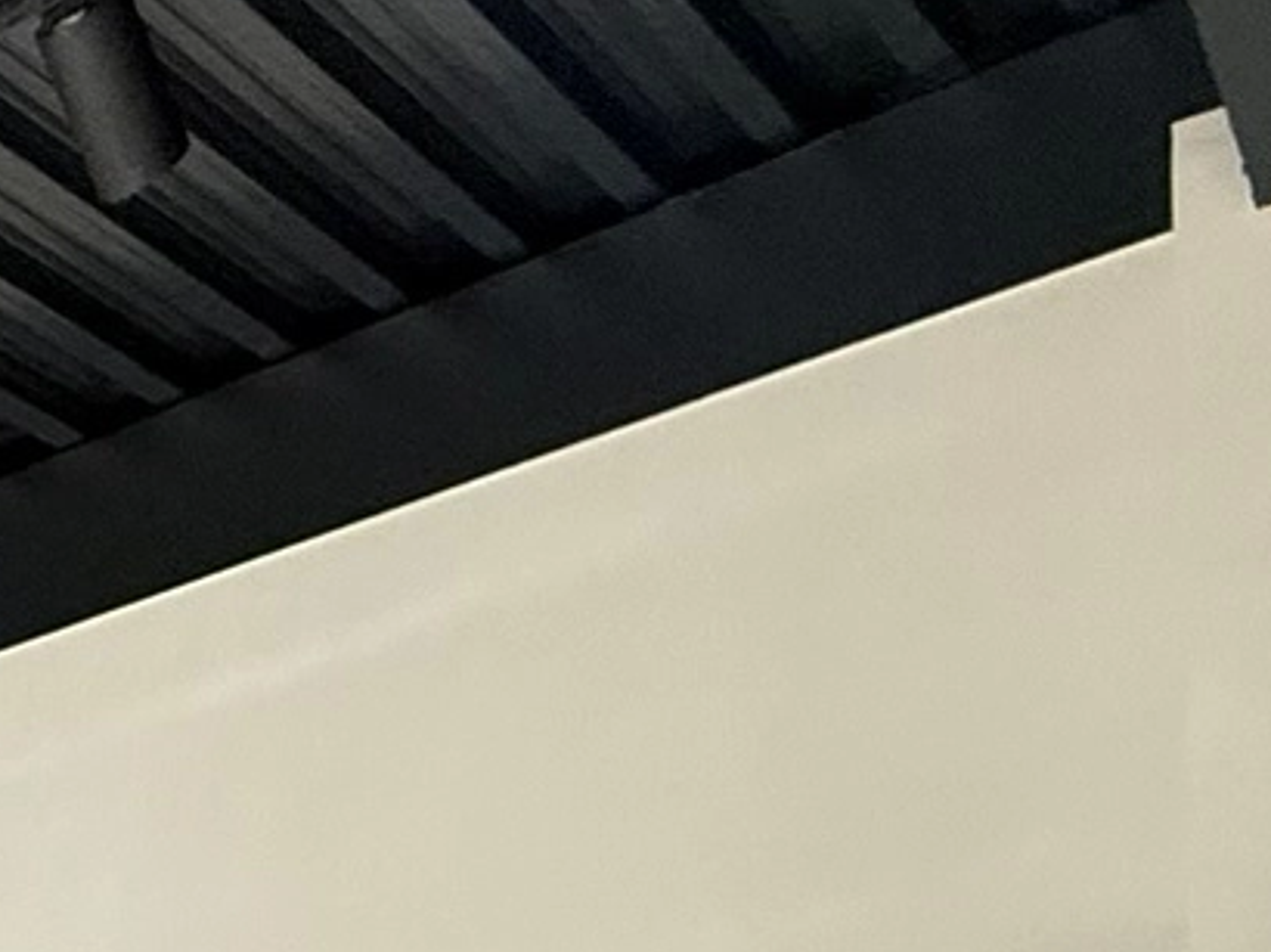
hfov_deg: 20.5
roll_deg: +1.7
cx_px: -964
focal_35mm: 70
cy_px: 1752
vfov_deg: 17.0
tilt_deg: -0.2
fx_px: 2569
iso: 320
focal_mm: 2.2
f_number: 2.2
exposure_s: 1/50
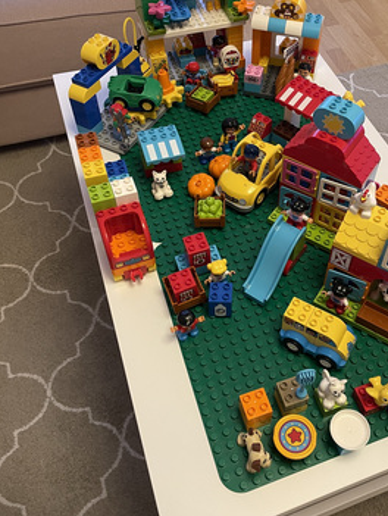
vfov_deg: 50.0
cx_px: 258
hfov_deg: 38.3
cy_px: 226
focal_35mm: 37
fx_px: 552
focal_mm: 4.2
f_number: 1.6
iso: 320
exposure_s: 1/50
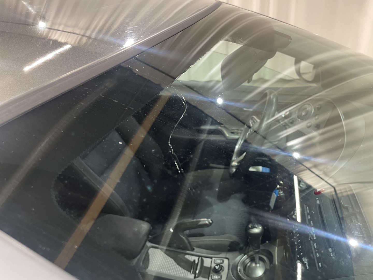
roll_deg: +5.5
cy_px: 140
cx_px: 186
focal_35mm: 26
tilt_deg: -29.1
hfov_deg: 67.3
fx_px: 280
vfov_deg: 53.1
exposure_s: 1/50
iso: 160
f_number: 1.6
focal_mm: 4.2
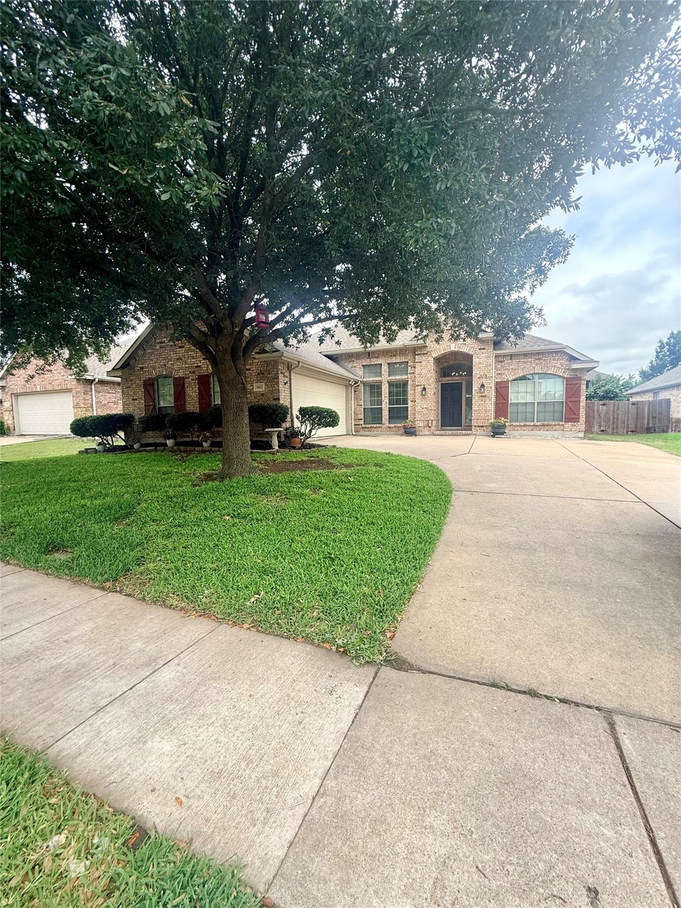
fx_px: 367
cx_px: 340
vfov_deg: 102.1
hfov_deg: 85.7
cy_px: 454
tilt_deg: -2.7
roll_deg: +0.1
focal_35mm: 14
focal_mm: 2.22
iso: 50
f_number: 2.2
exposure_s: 1/559
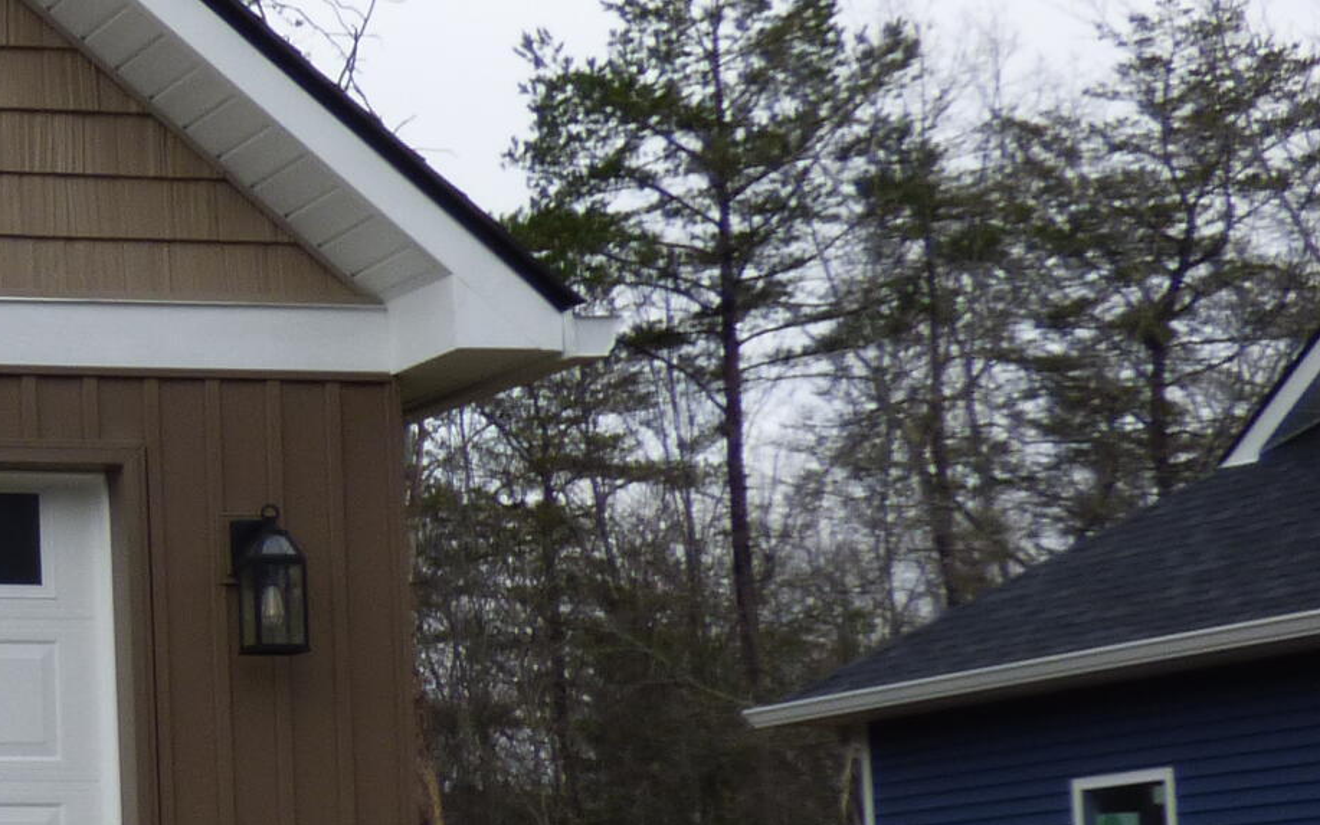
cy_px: 710
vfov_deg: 11.7
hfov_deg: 16.6
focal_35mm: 111
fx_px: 3993
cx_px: -803
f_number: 3.3
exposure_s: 1/1000
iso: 100
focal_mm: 5.53
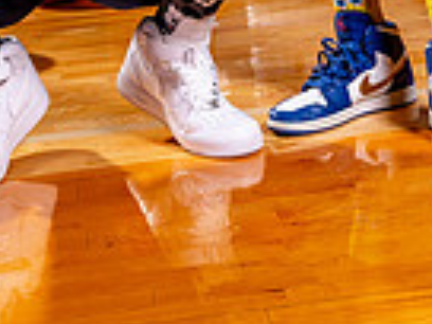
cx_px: 192
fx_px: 1473
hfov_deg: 16.7
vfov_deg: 11.1
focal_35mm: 118
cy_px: -375
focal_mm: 37
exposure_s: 1/125
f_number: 5.6
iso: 100
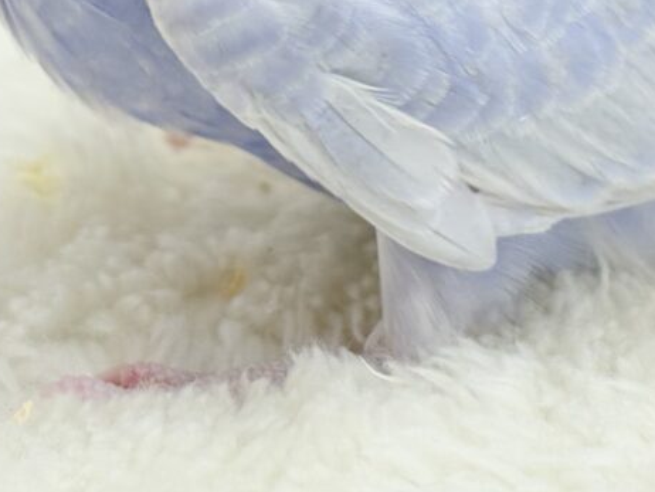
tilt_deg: -12.3
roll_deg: +0.4
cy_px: -139
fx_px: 2556
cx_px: 286
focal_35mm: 135
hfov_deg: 14.6
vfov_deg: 10.8
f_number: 1.6
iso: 32
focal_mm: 5.96
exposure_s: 1/50
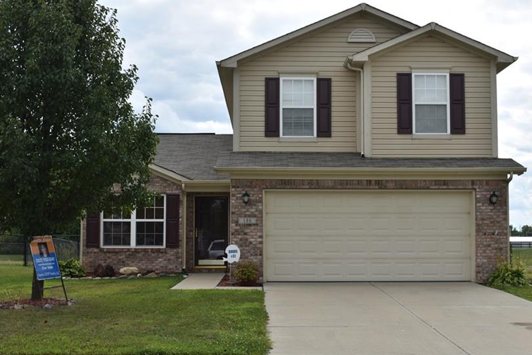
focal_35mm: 53
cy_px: 197
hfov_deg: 37.5
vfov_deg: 25.5
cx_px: 273
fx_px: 783
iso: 100
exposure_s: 1/250
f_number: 8
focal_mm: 28
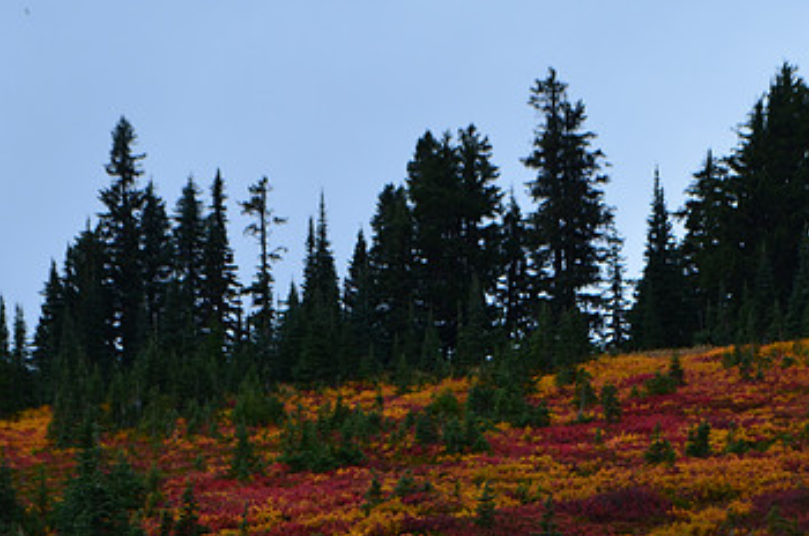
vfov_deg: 10.0
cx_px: 446
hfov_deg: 15.0
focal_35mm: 137
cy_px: 381
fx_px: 3069
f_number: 6.3
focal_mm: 55
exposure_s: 1/160
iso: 200
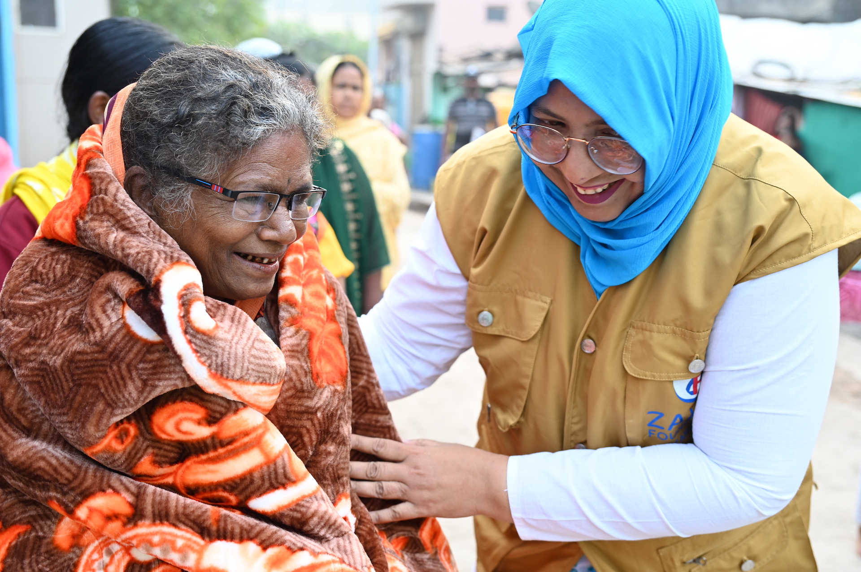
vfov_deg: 33.3
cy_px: 286
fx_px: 956
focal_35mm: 40
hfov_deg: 48.5
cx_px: 430
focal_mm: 40
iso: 400
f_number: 4
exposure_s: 1/200
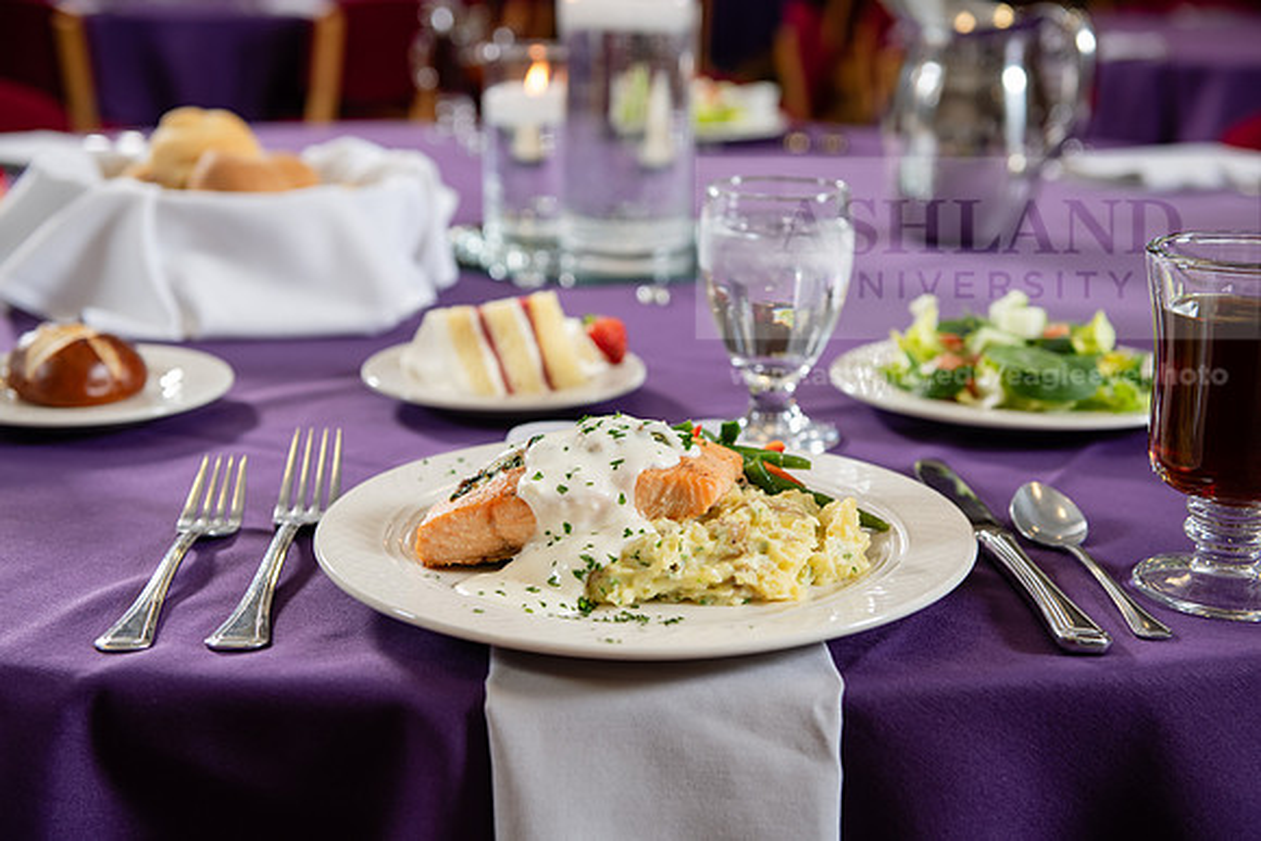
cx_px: 630
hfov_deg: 36.2
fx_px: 1927
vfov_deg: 24.6
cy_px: 420
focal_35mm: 55
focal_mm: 55
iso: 400
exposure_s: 1/200
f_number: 4
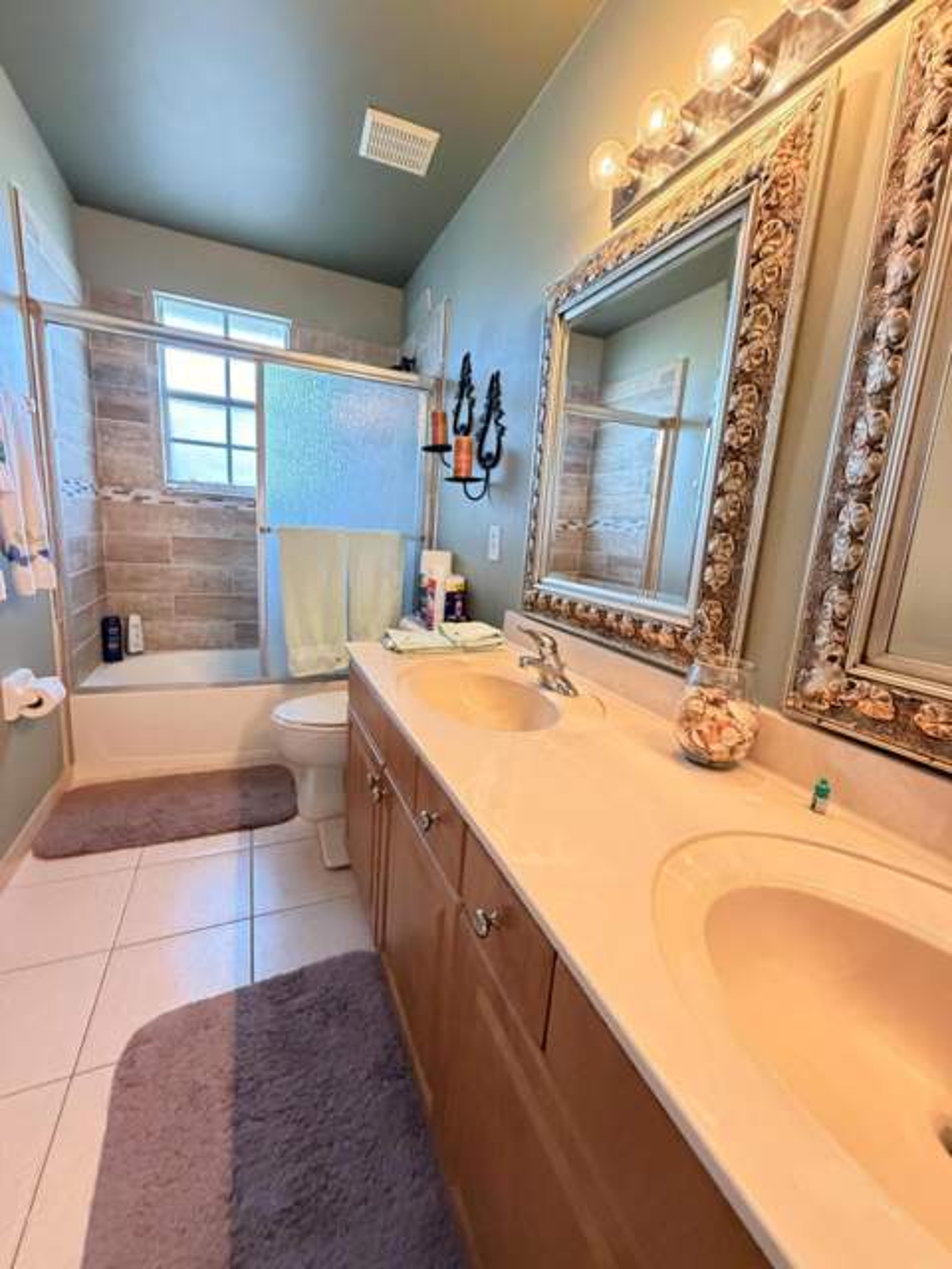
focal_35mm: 14
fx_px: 513
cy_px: 634
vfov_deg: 102.1
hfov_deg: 85.7
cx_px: 476
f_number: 2.2
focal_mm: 2.22
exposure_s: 1/60
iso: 640
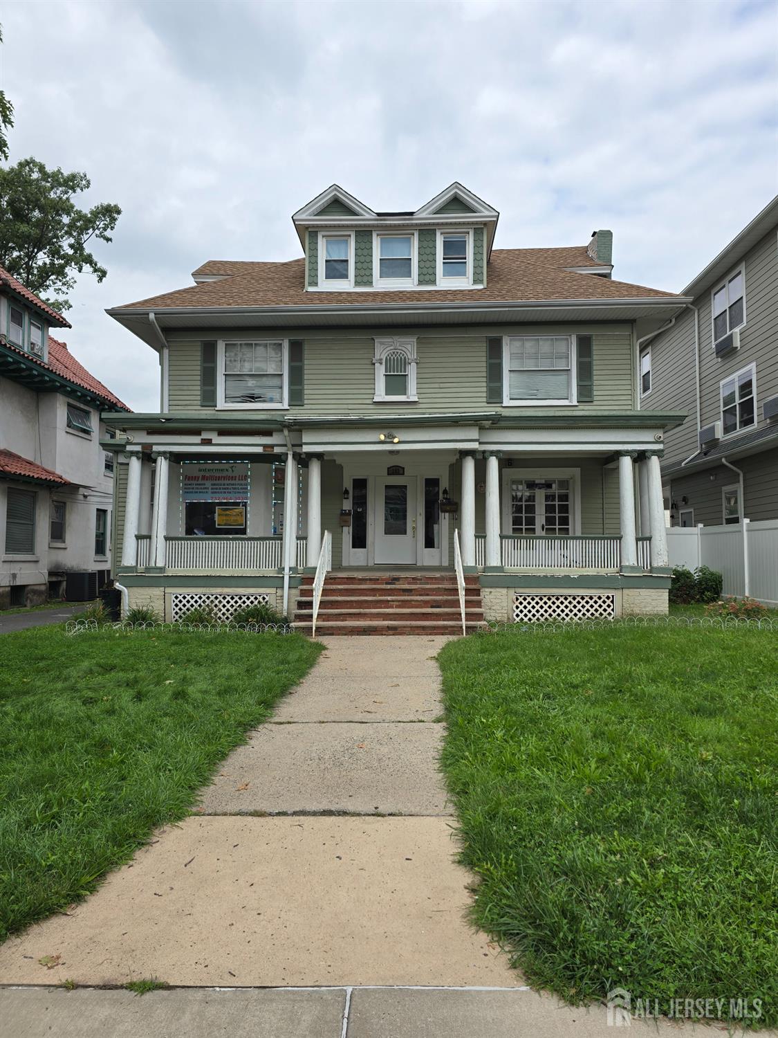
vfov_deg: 73.9
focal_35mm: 23
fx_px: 689
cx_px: 389
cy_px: 519
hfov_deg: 58.9
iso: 12
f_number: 1.7
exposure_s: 1/633
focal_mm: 6.3
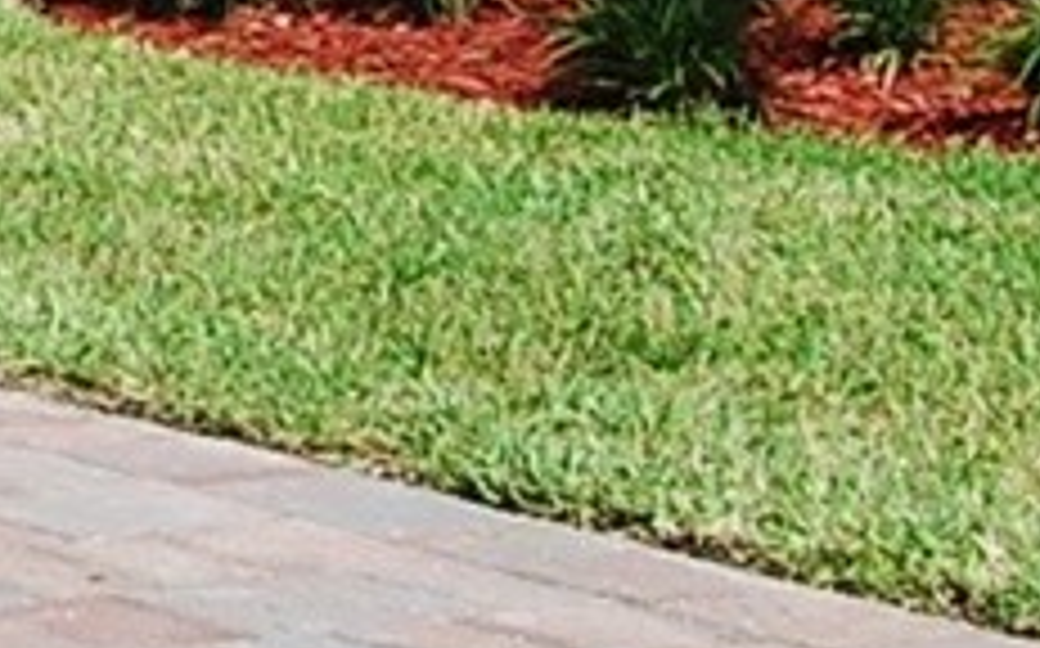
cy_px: -992
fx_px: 6996
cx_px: -2105
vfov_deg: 5.1
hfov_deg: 7.5
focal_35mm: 247
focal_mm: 22
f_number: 8
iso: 100
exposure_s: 1/250
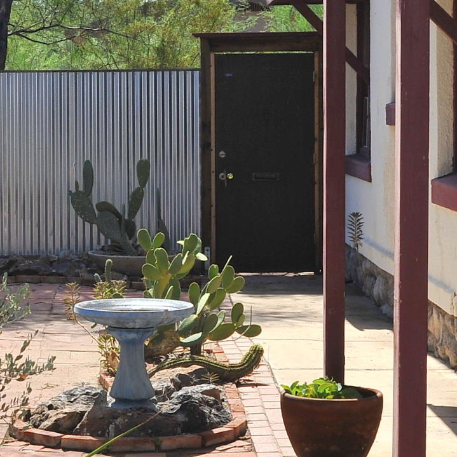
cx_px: 99
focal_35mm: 124
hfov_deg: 14.0
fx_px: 1852
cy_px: 213
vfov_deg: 14.1
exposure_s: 1/320
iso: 320
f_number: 14
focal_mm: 35
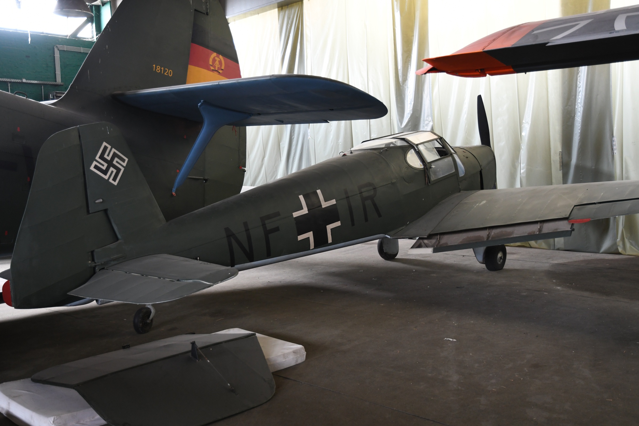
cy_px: 213
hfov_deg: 51.9
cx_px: 320
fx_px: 657
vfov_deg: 35.9
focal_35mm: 37
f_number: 4
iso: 1000
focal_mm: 25
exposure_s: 1/20
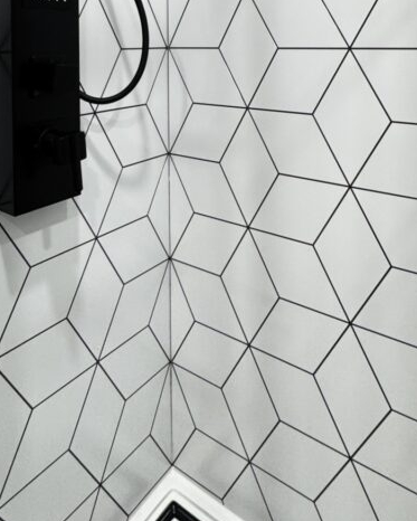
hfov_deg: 48.5
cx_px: 209
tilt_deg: +0.1
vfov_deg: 51.6
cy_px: 49
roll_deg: +1.0
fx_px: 463
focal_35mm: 30
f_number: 2.2
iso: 500
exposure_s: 1/60
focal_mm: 2.22
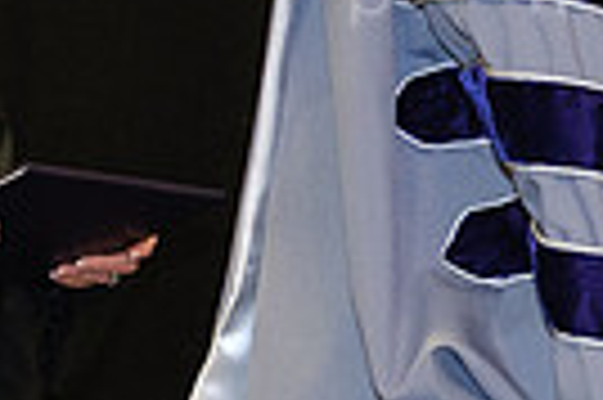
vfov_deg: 5.8
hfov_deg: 8.2
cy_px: 94
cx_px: 1300
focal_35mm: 236
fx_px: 3948
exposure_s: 1/125
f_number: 4
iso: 1250
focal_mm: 22.7
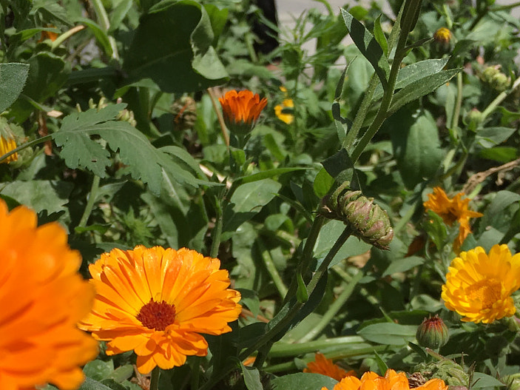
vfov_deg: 21.3
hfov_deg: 29.3
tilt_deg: -33.1
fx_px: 991
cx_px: 219
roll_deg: -0.1
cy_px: 414
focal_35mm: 66
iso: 25
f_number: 2.2
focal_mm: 4.15
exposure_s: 1/2137
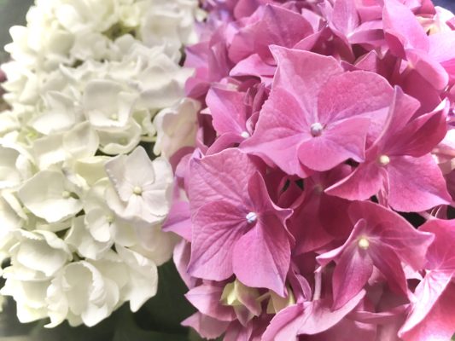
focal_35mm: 29
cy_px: 170
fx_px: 381
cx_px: 228
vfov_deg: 48.2
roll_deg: +38.6
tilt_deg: -26.7
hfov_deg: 61.6
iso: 80
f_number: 2.2
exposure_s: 1/30
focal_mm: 4.15
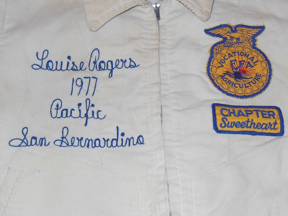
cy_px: 159
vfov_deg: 24.2
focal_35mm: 60
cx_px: 160
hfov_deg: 32.2
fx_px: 499
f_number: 3.7
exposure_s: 1/25
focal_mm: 5.2
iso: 125
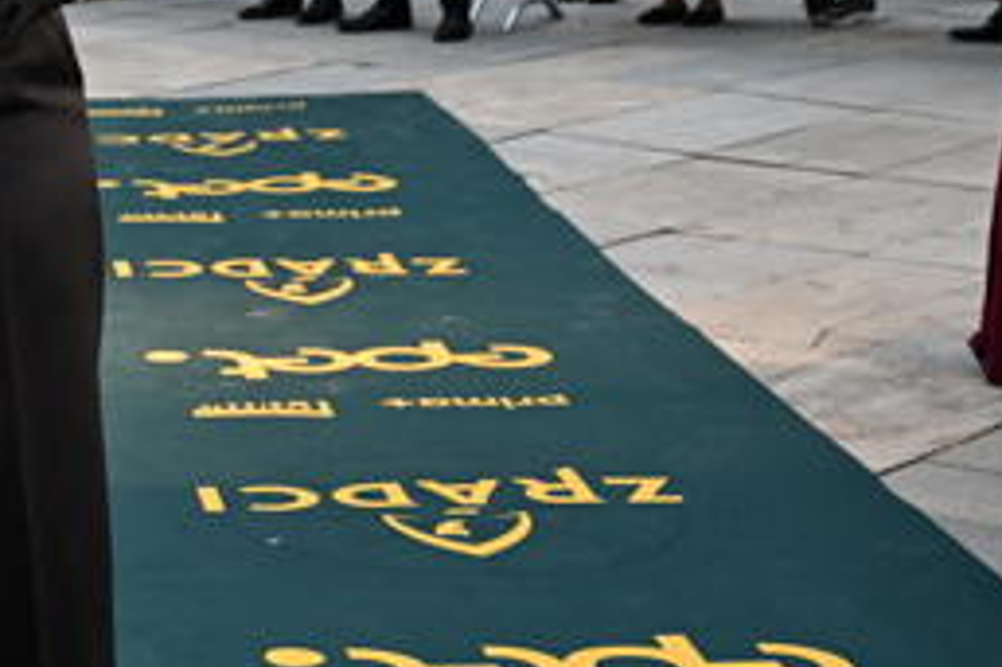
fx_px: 3060
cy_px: 90
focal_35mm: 110
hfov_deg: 17.7
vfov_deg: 12.4
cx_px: -218
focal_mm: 41
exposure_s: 1/500
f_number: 4.5
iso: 2000
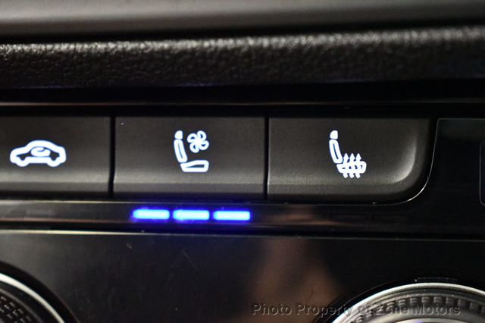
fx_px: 1010
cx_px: 242
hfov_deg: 27.0
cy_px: 162
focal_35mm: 75
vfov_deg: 18.2
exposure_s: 1/30
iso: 12800
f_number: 5.6
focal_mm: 50
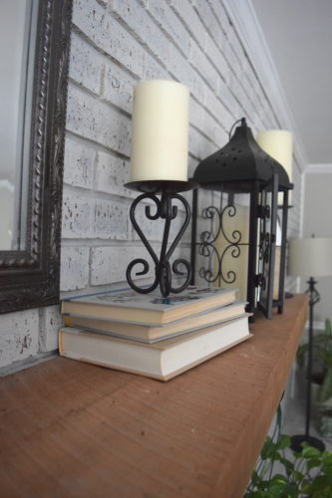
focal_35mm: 27
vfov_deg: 67.4
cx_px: 166
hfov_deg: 47.9
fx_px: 374
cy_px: 249
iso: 3200
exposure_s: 1/80
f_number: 4.5
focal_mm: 18
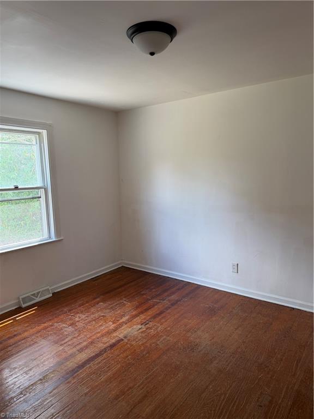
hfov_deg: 56.8
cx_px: 157
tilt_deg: -6.4
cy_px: 210
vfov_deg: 71.6
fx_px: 290
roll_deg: +2.0
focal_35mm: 24
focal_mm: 6.76
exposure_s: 1/121
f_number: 1.78
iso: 100
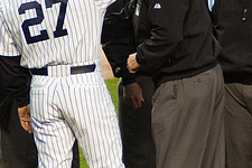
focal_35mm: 877
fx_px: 6139
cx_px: 114
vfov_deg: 1.6
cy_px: 79
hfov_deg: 2.4
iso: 640
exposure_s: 1/250
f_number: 5
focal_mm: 220
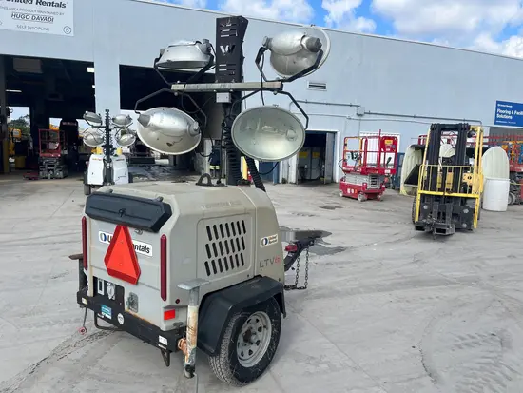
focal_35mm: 26
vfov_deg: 53.1
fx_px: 393
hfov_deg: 67.3
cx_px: 262
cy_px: 196
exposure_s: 1/2755
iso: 50
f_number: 1.6
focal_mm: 5.1
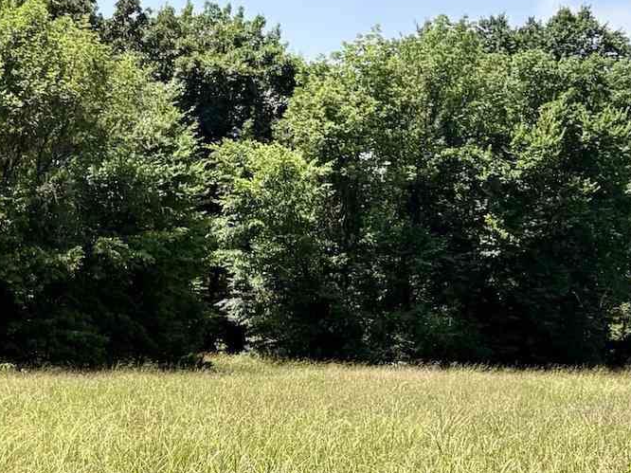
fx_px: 1822
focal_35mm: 100
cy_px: 349
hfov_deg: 18.0
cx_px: -251
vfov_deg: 14.7
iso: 50
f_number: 1.6
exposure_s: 1/2451
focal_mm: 5.96
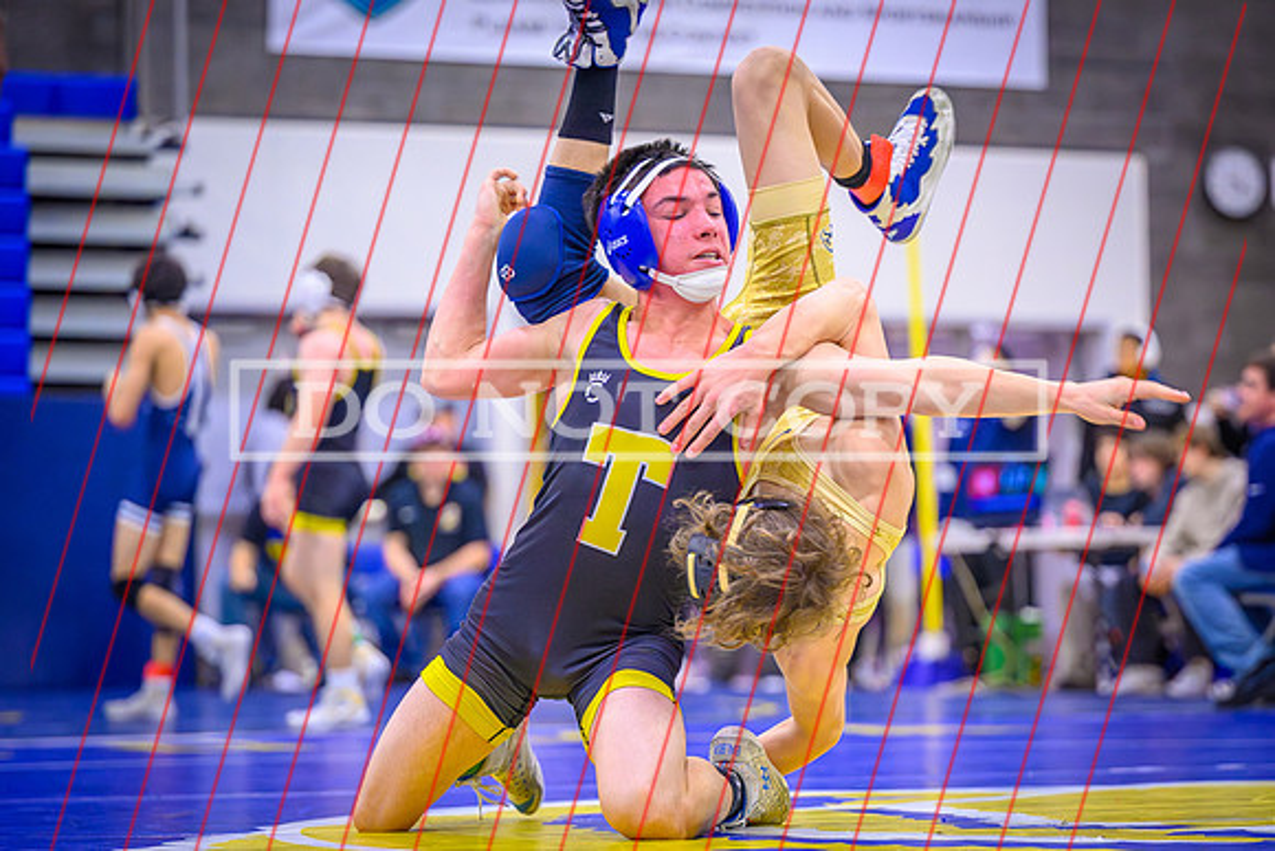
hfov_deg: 16.0
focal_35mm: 128
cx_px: 759
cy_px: 527
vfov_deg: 10.7
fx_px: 4531
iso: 6400
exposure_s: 1/640
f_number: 2.8
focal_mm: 103
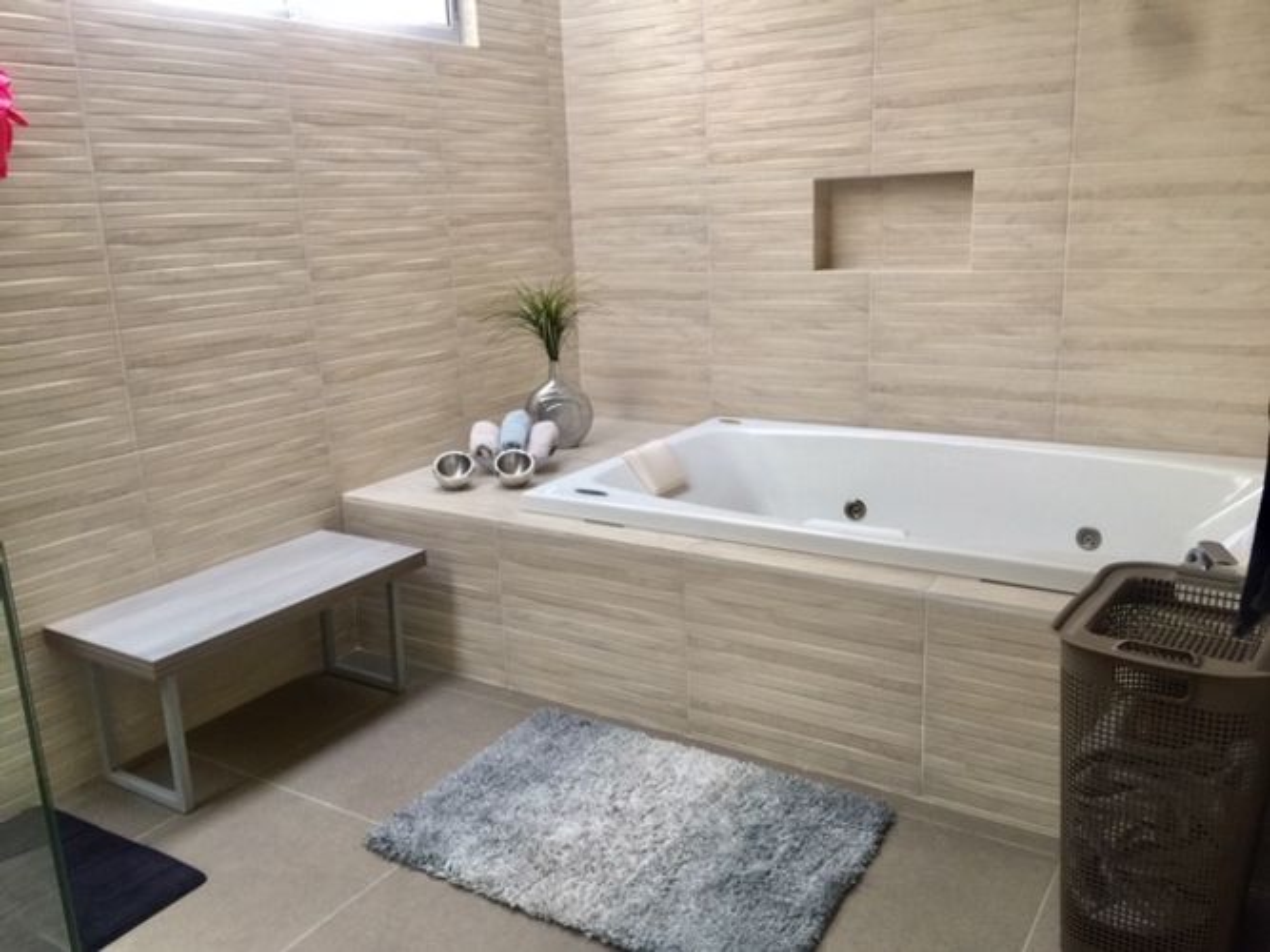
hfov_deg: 61.7
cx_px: 635
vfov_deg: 48.2
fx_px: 1064
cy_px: 476
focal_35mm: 29
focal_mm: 4.15
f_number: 2.2
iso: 50
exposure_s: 1/33
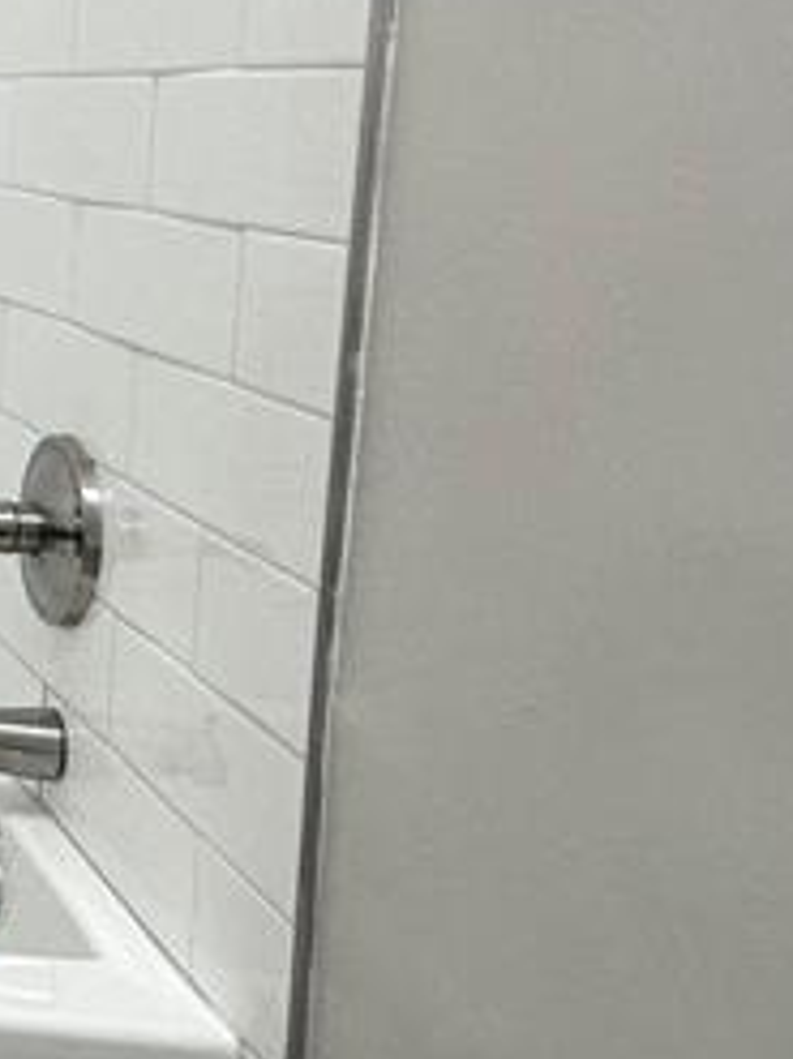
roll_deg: -1.0
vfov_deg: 32.7
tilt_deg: -6.1
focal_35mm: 58
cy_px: 283
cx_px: -870
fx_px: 1773
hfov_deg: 17.0
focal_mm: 2.22
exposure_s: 1/120
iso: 125
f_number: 2.2
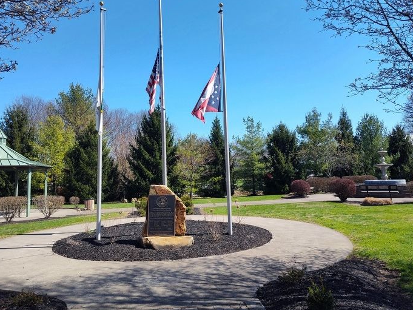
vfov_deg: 51.3
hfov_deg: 65.3
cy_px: 139
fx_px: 322
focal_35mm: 27
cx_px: 198
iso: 100
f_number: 1.8
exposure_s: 1/1057
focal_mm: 5.56
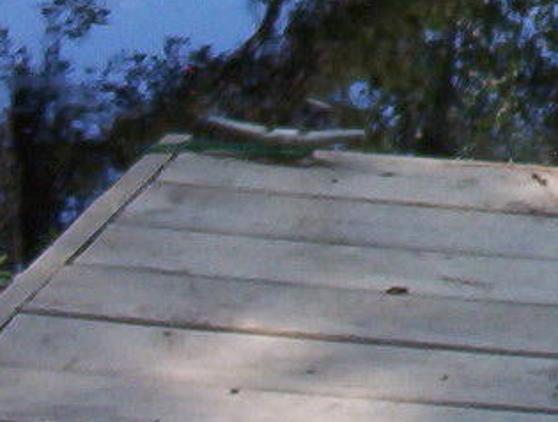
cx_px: 1284
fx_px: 3265
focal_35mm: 202
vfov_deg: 7.1
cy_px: -406
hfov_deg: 8.9
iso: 100
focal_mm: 6
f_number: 4.5
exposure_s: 1/238
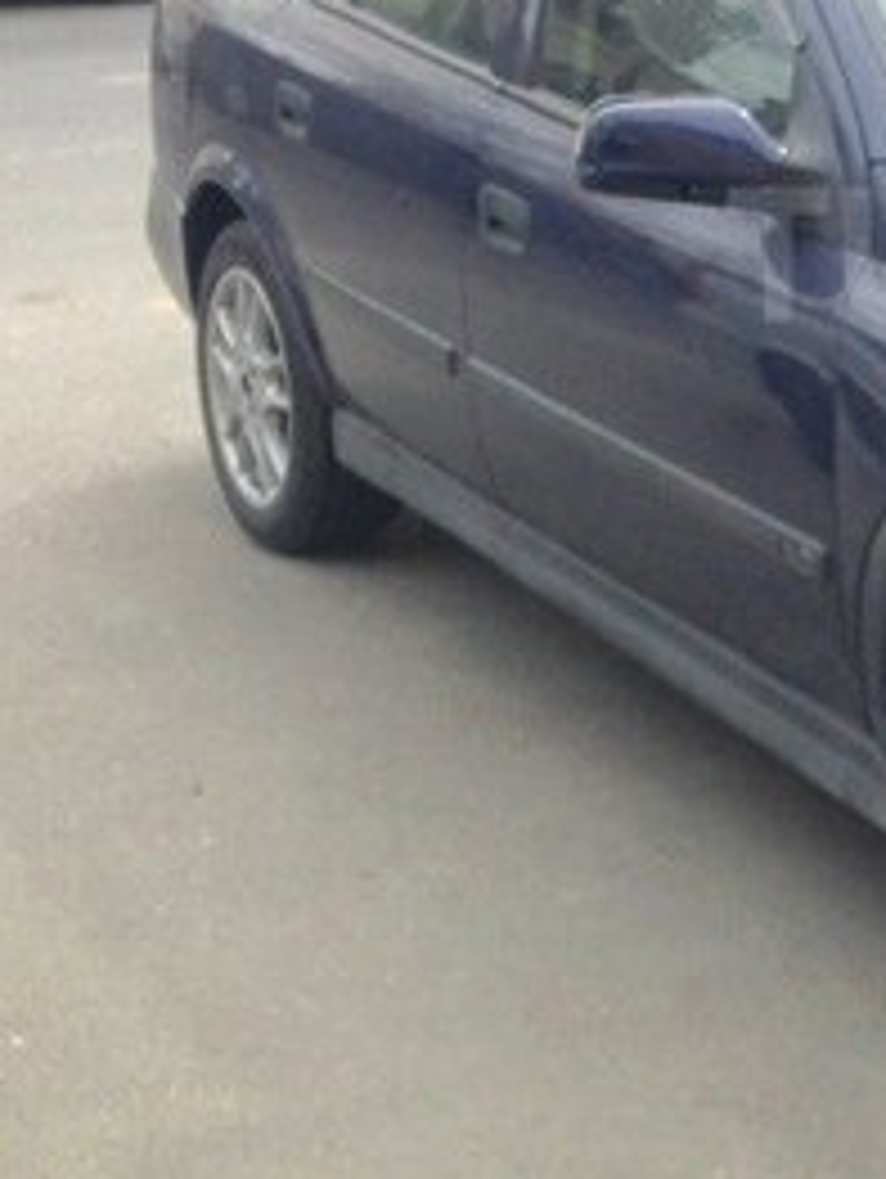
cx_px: 1187
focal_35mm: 83
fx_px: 2828
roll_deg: +0.4
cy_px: 254
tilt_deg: -9.3
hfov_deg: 16.7
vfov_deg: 23.2
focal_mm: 4.12
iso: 50
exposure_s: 1/669
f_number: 2.4
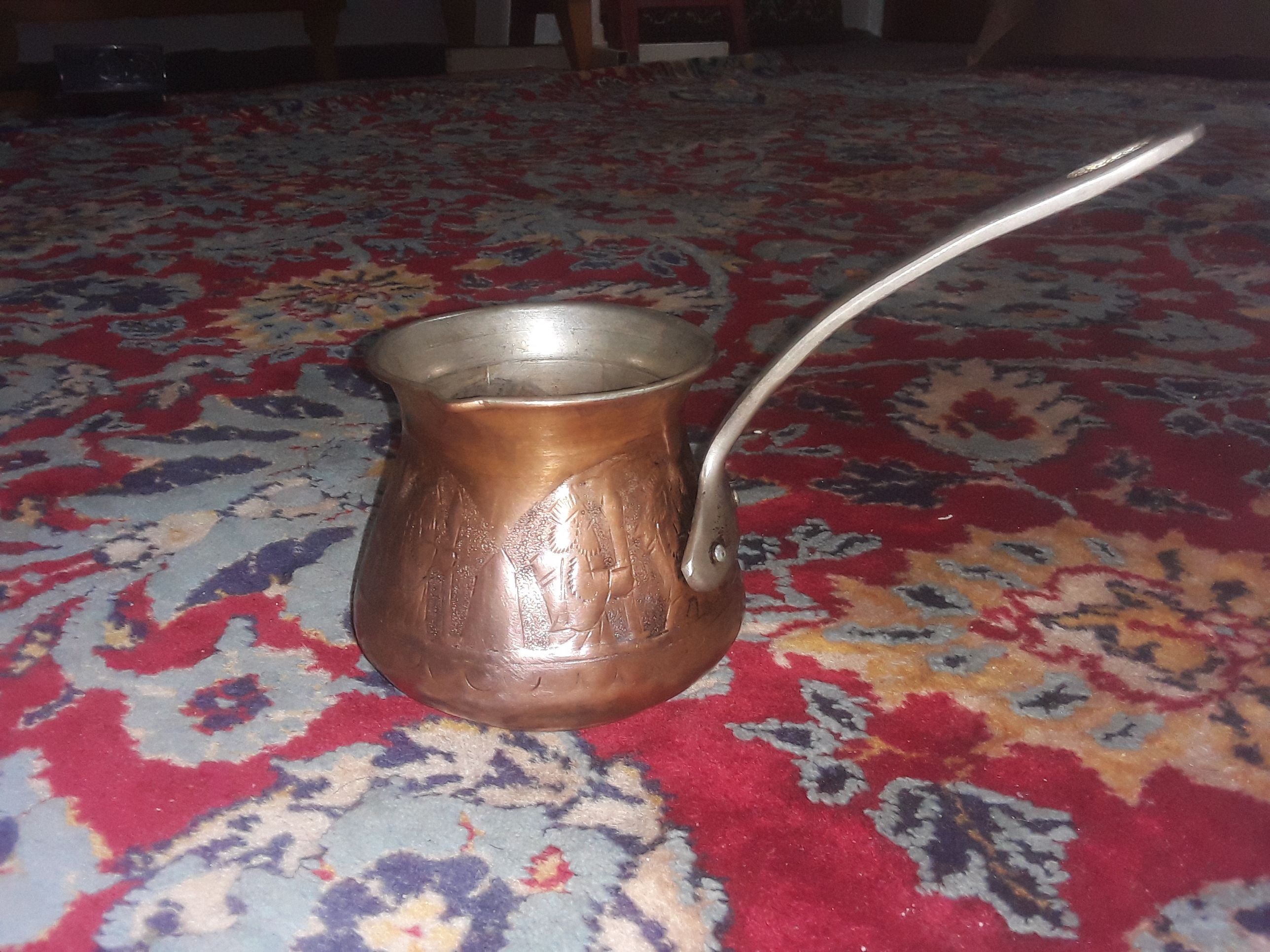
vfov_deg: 46.8
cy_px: 476
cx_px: 635
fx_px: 1101
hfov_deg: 60.0
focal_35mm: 30
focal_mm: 2.2
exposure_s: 1/50
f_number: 1.9
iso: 160
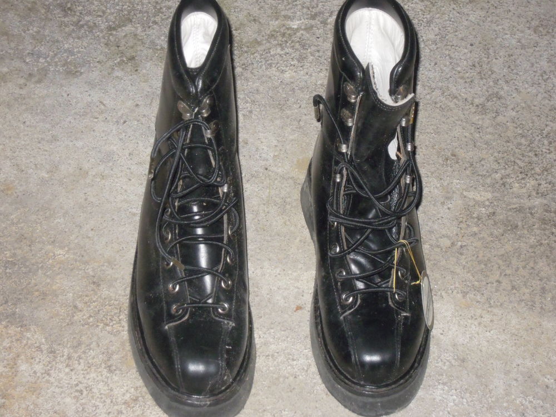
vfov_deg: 14.8
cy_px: 208
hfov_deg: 19.6
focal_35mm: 100
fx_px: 1606
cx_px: 278
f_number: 5.4
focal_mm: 17.9
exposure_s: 1/125
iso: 800
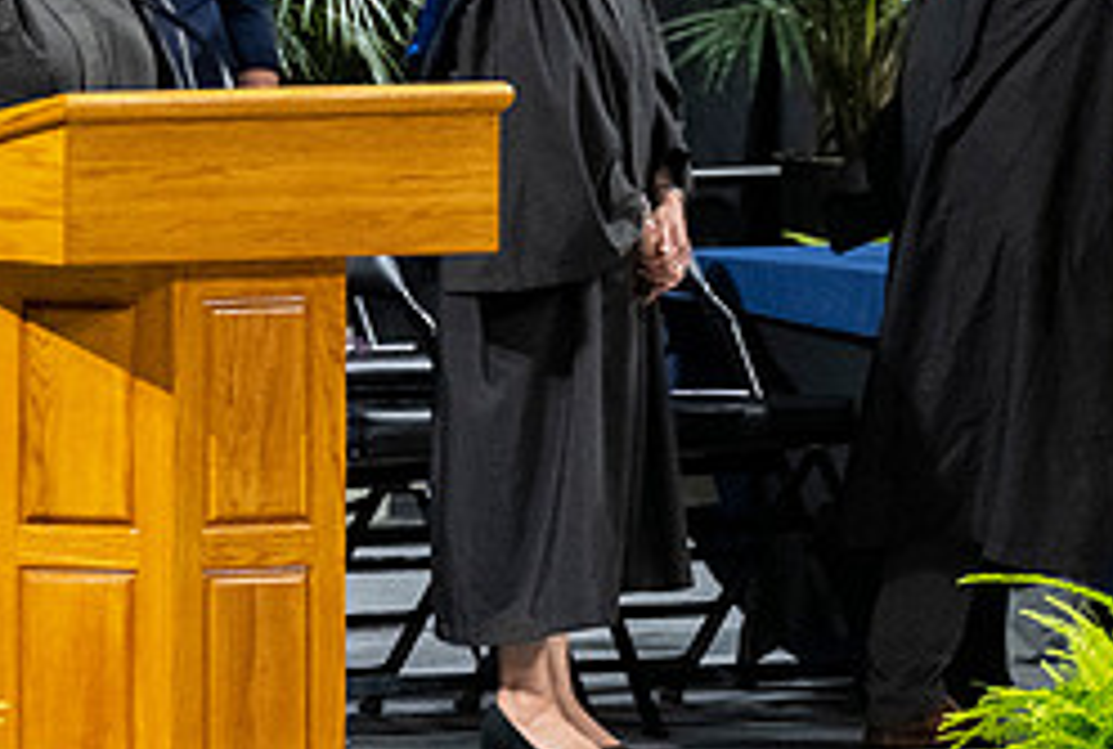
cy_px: 357
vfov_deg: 1.8
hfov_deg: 2.6
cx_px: 1363
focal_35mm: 790
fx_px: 24498
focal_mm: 190
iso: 2000
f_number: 4
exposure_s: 1/200
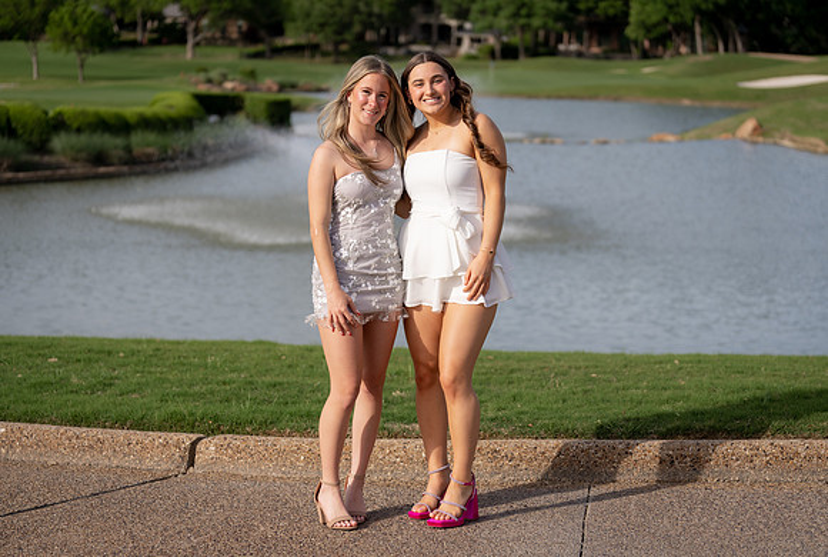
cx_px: 414
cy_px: 278
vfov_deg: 19.4
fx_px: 1630
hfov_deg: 28.5
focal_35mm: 71
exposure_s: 1/1600
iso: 100
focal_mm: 70
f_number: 2.8
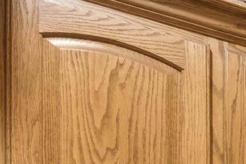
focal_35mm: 104
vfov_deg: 10.9
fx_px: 711
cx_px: 664
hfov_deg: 12.6
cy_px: 405
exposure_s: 2
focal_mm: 12
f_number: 9
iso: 250
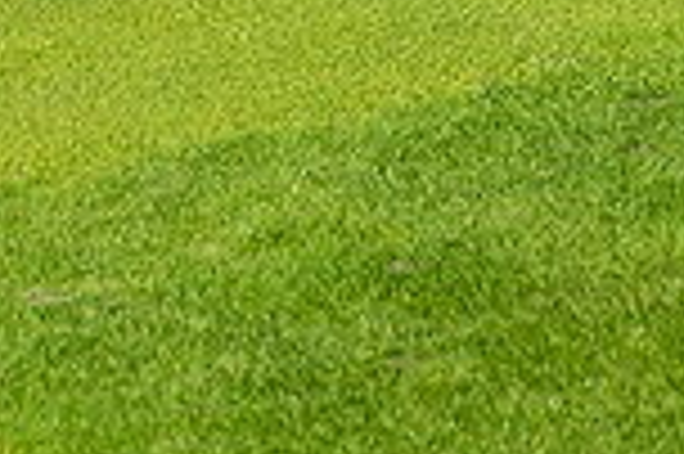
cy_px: -389
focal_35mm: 1147
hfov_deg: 1.8
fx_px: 21769
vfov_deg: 1.2
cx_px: 36
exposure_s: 1/400
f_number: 6.3
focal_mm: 300
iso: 200
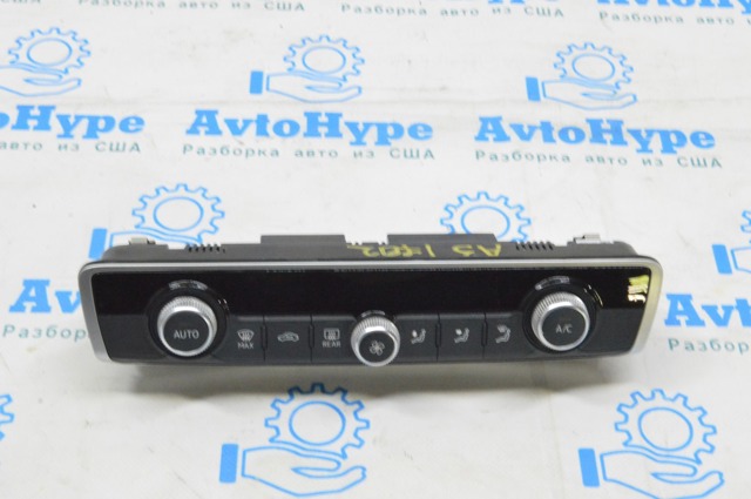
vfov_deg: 21.5
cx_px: 376
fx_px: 1313
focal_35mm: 63
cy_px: 250
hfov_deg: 31.9
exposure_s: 1/15
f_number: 20
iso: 6400
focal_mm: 42
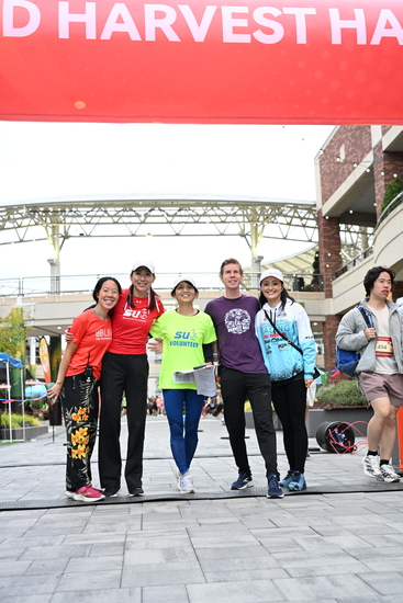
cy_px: 302
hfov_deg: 31.9
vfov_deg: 46.4
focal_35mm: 42
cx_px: 202
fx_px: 705
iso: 3200
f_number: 4
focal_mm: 42
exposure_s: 1/400
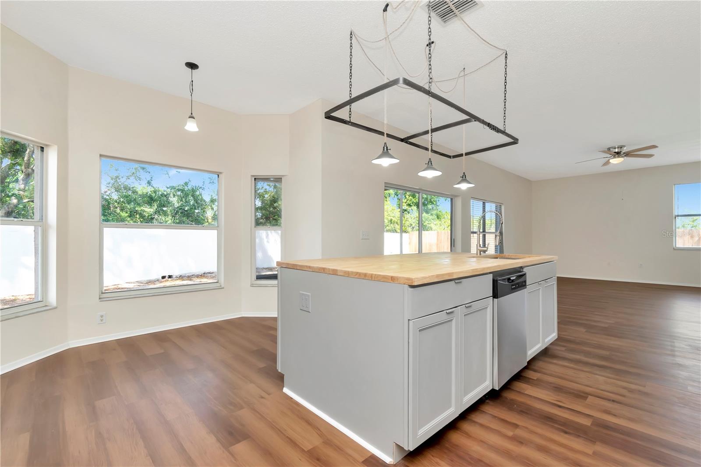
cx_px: 350
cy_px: 234
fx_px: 292
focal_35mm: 15
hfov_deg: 100.4
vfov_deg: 77.3
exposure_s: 1/60
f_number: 8
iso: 200
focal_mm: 10
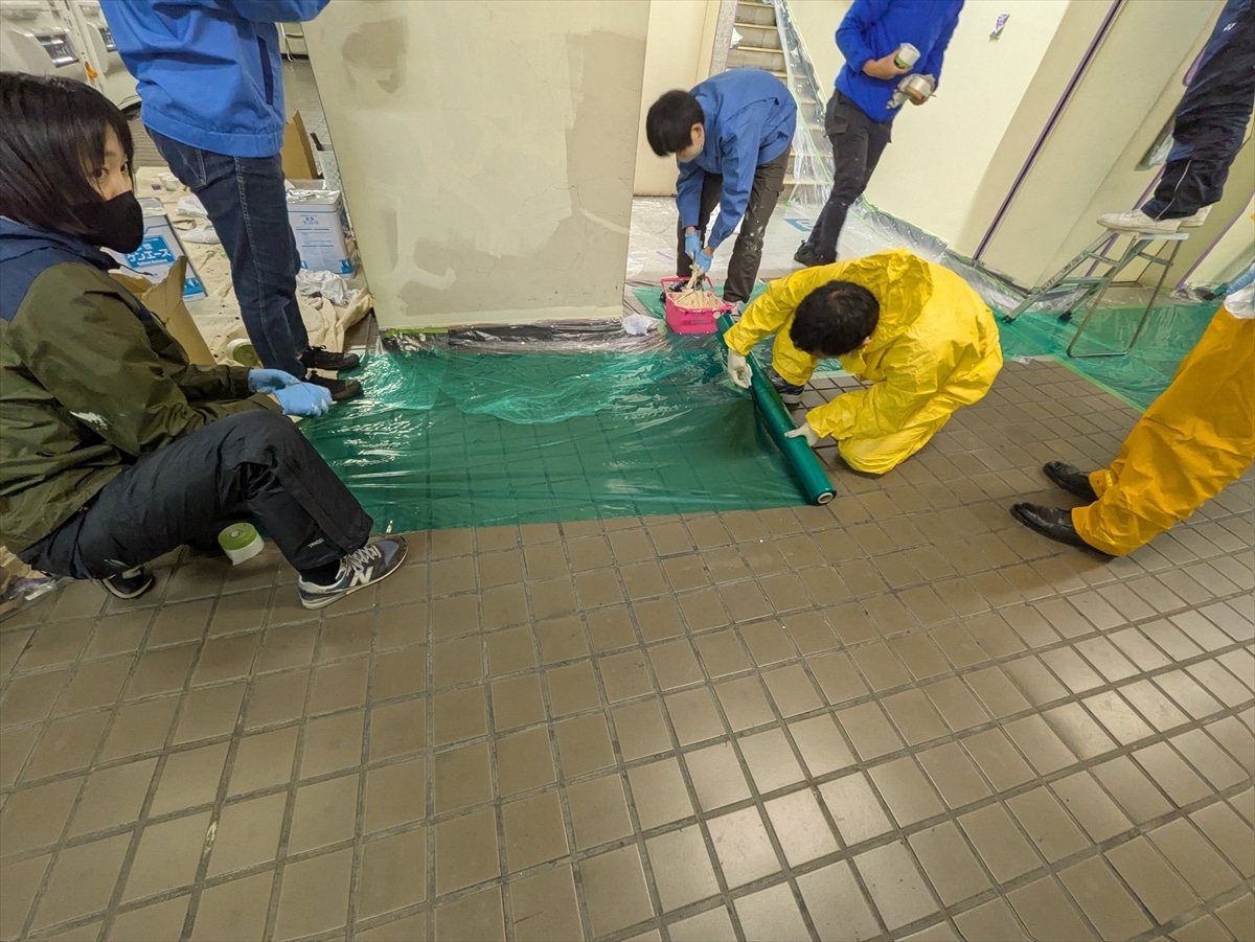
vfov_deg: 85.7
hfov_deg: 102.0
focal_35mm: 14
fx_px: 508
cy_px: 471
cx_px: 628
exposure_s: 1/50
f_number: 2.2
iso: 414
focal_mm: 1.83
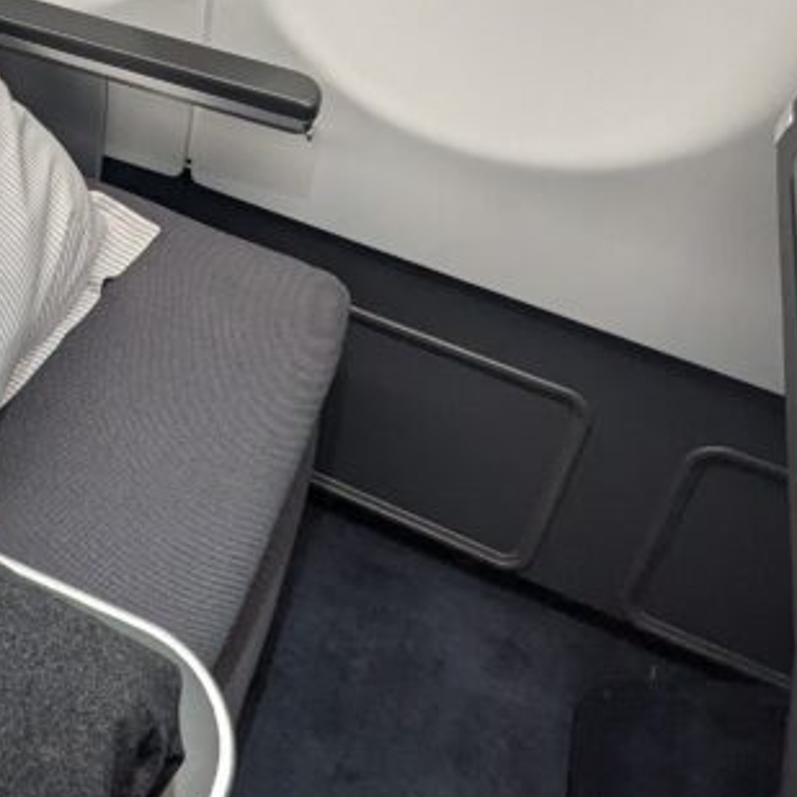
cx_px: -77
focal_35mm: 47
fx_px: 1224
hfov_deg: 31.9
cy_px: 74
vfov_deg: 34.0
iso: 321
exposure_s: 1/40.7
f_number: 2.2
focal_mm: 2.35
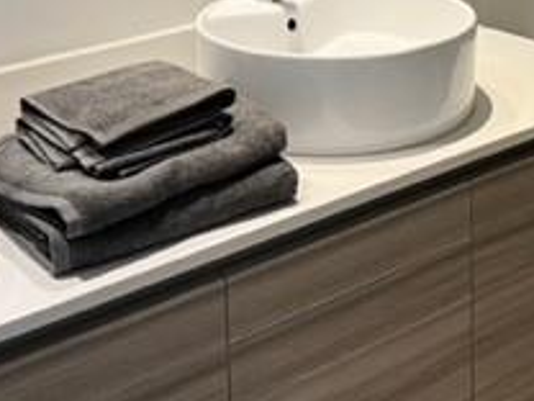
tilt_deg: -10.8
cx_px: 395
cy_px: -87
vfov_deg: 17.5
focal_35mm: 80
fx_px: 1234
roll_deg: +1.3
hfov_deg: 24.2
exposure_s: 1/60
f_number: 1.5
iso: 100
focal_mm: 5.7
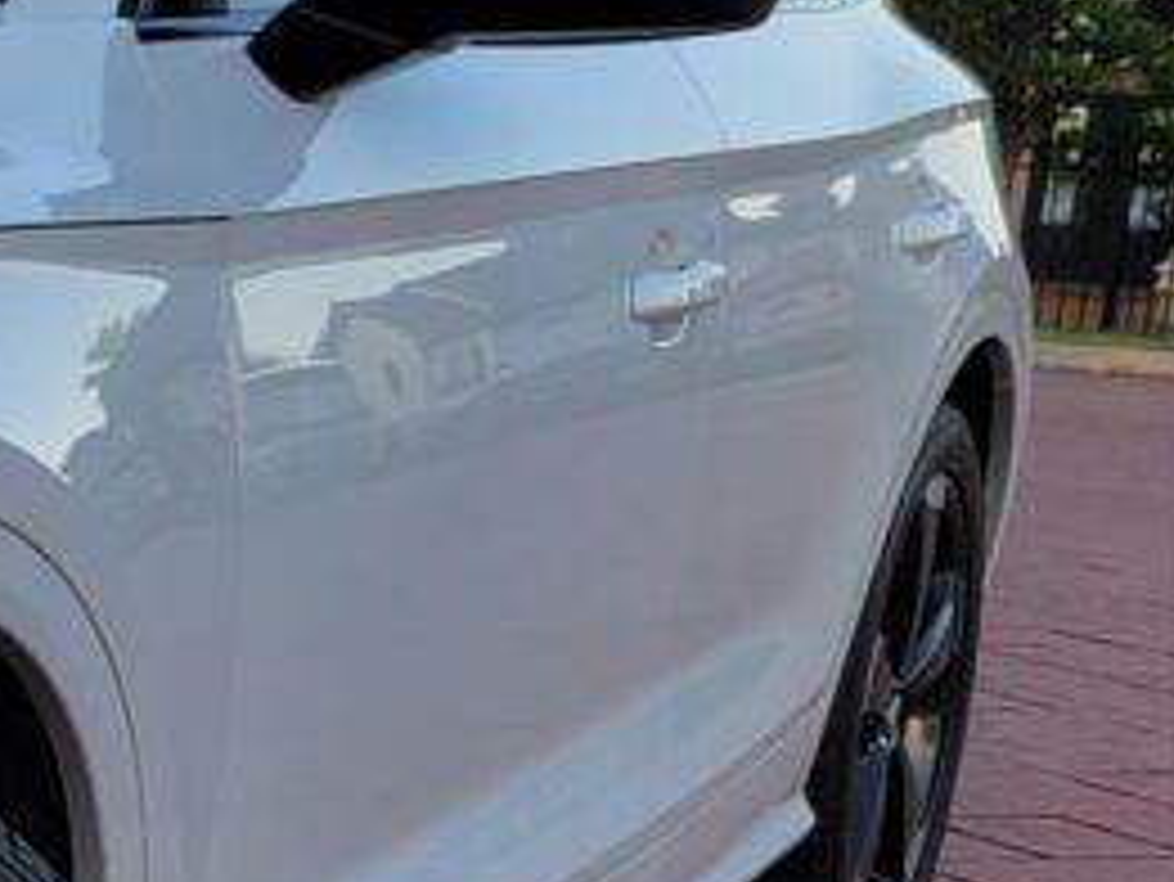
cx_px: -1120
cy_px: 621
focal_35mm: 94
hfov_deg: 16.4
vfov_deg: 15.7
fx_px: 3189
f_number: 1.8
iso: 20
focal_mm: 6.7
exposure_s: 1/190
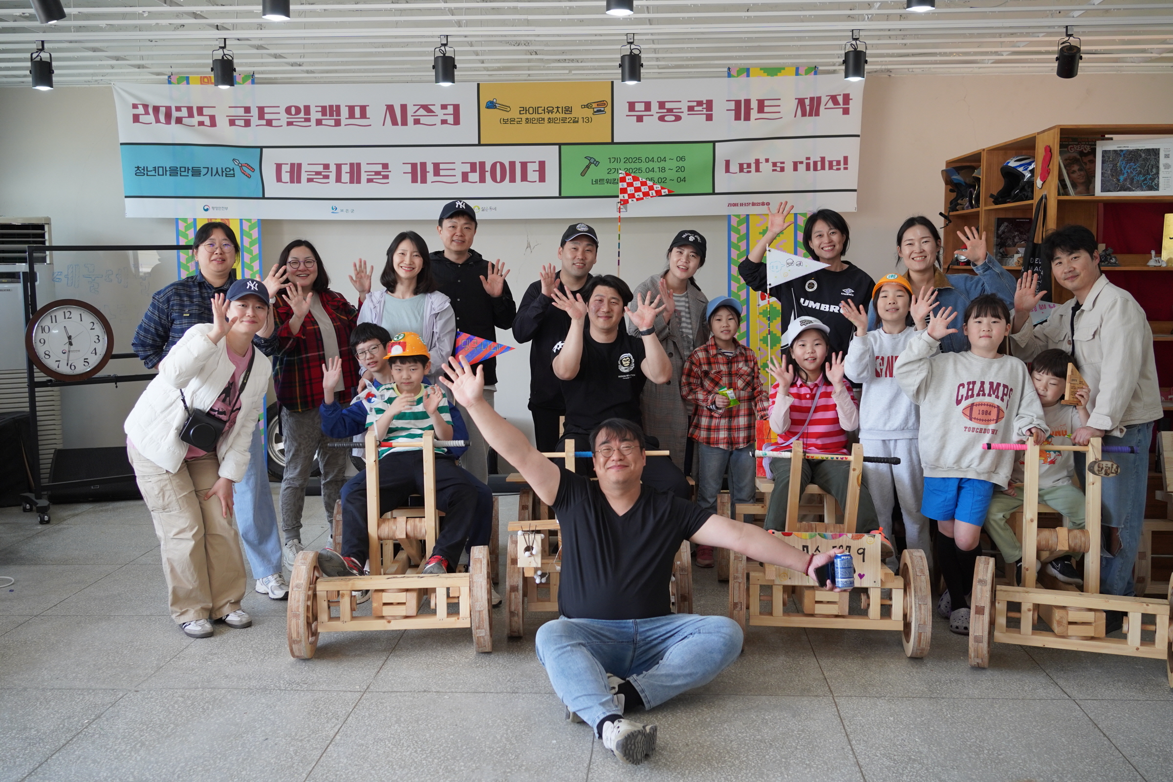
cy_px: 391
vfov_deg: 37.9
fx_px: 1140
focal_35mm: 35
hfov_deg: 54.4
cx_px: 586
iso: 800
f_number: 4
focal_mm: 35
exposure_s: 1/160
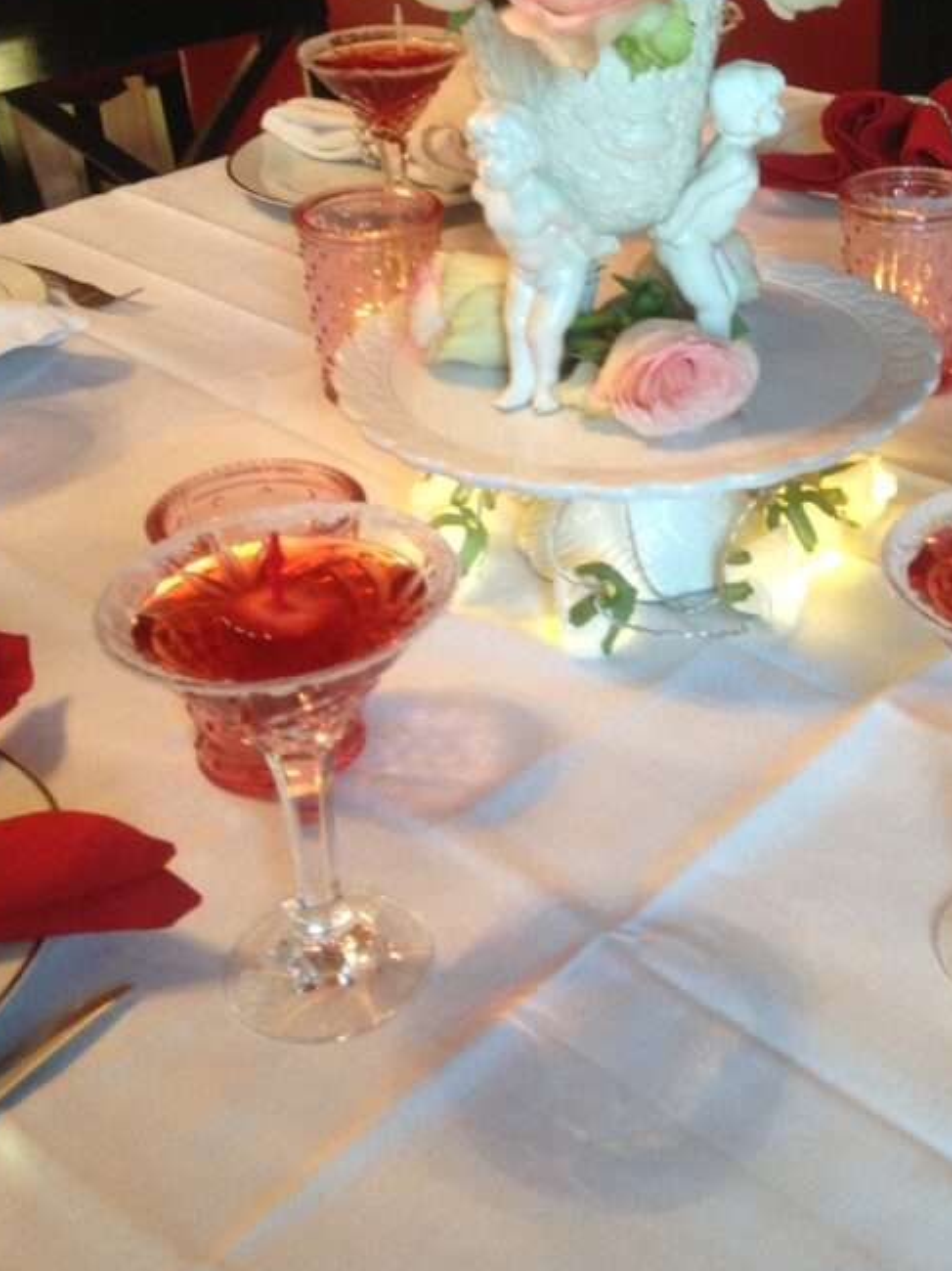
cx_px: 600
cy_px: 348
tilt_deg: -24.2
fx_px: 1908
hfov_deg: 27.9
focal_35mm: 52
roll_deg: +1.3
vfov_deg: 36.1
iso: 100
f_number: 2.4
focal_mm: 4.12
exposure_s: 1/20
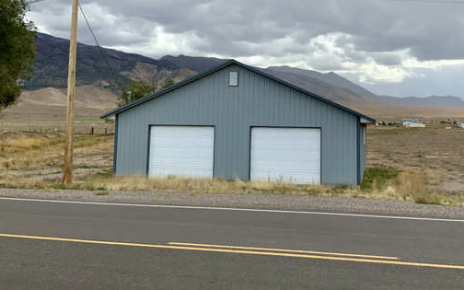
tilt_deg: +5.2
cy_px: 87
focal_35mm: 39
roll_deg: -0.3
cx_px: 284
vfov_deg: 32.4
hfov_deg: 50.0
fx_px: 493
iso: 16
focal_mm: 3
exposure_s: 1/1490
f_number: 1.8
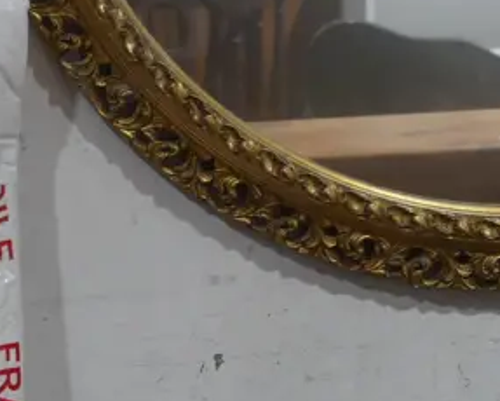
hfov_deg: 11.0
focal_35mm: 174
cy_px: -239
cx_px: 517
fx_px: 2577
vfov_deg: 8.6
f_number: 5.3
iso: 640
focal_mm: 25
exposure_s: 1/60
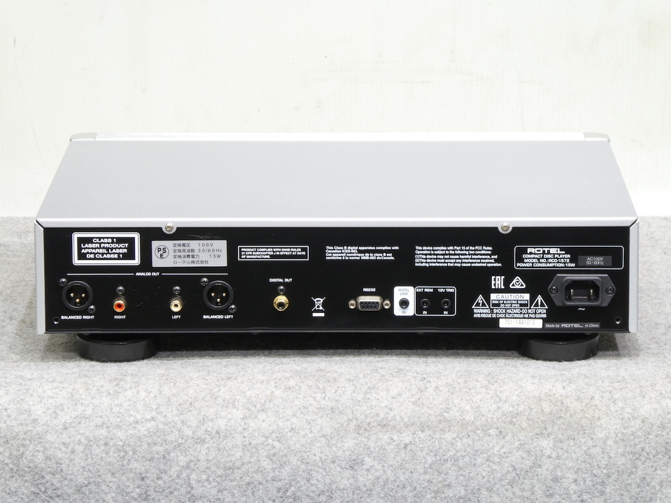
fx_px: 3101
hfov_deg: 12.3
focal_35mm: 160
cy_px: 252
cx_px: 336
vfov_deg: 9.3
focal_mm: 28.7
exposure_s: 1/2.5
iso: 200
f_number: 6.3
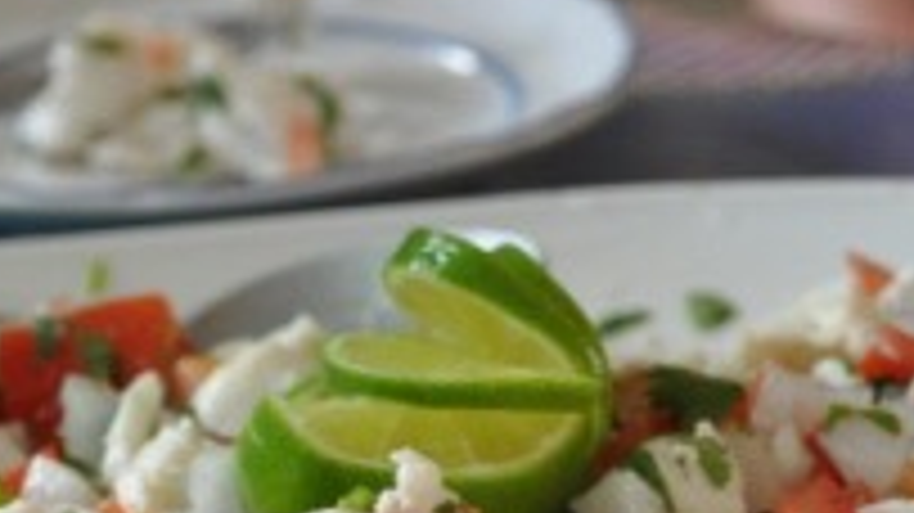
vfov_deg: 9.1
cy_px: 598
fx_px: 3198
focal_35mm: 132
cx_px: 360
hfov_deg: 16.3
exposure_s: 1/160
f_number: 5
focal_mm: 38
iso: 1600
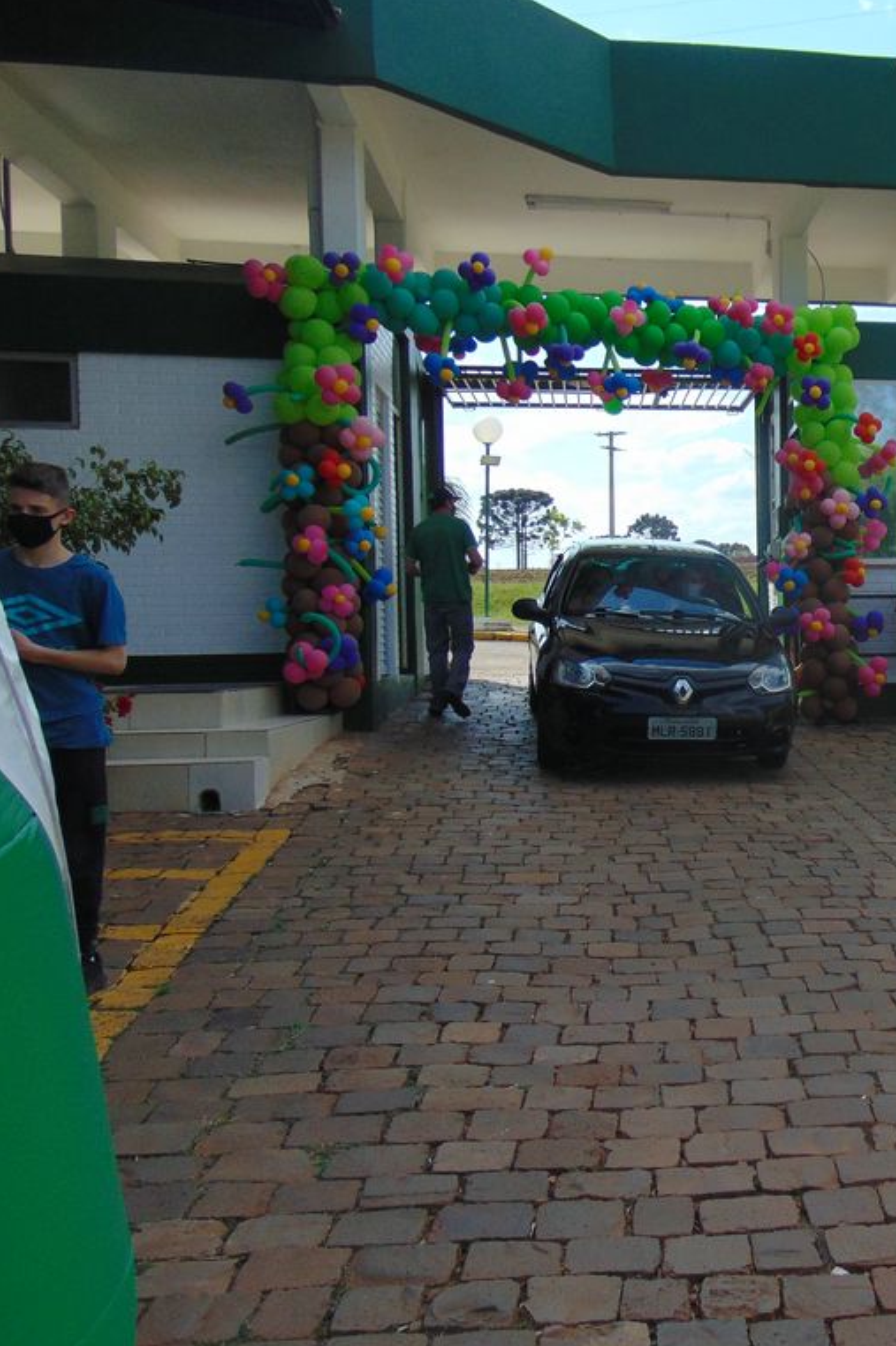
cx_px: 887
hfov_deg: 34.6
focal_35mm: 35
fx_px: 1307
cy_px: 669
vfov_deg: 54.4
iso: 80
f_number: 3
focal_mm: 4.5
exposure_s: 1/800
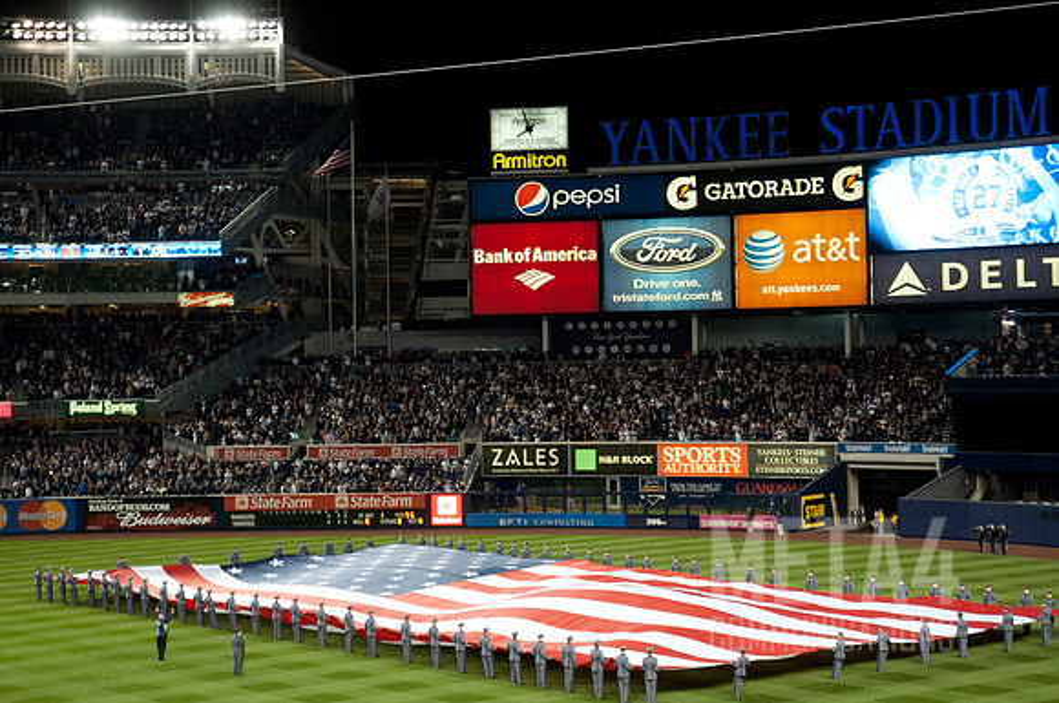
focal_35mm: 68
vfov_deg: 20.0
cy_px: 352
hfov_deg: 29.8
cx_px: 530
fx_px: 1993
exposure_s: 1/100
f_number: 5
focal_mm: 44
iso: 320
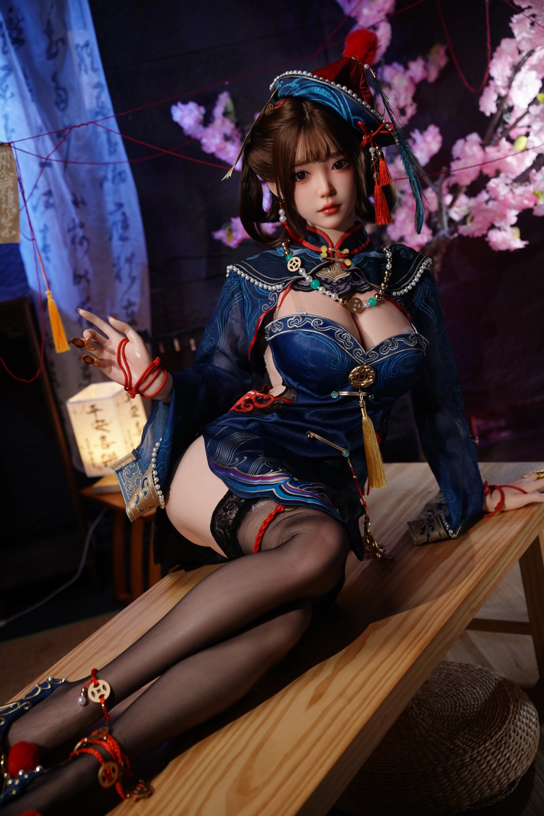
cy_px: 408
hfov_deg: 25.1
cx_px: 272
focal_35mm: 54
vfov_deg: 36.9
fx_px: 1224
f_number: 3.2
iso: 320
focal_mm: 54
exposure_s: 1/100
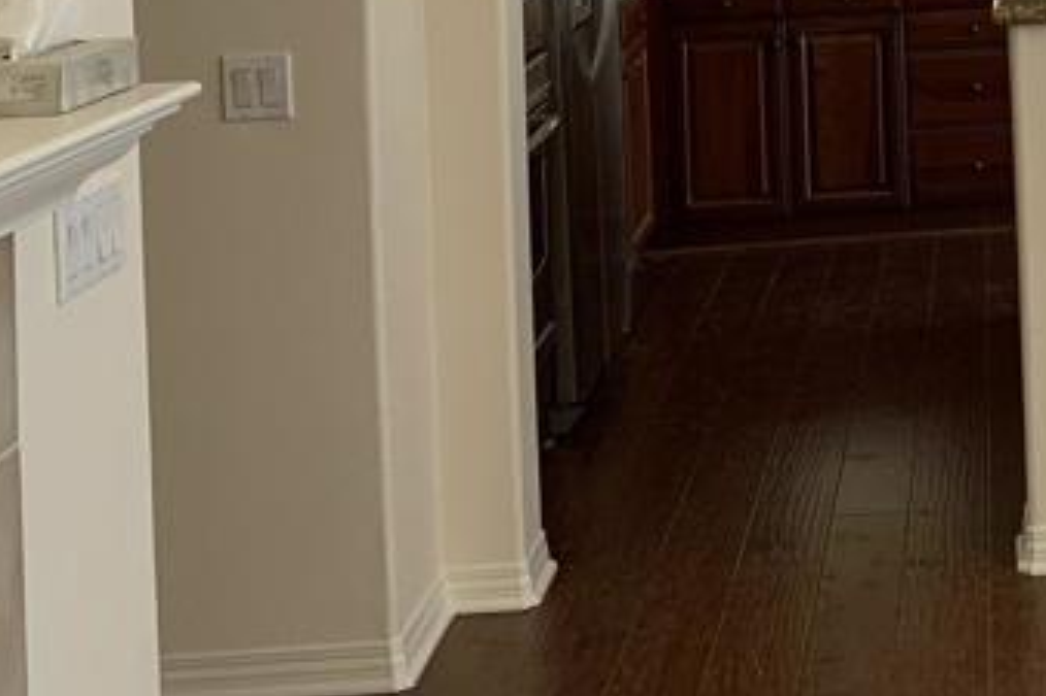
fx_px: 2381
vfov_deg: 15.7
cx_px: 1167
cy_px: -241
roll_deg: +3.0
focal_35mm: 82
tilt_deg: -0.4
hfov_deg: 23.2
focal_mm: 4.25
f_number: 1.8
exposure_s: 1/121
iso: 64
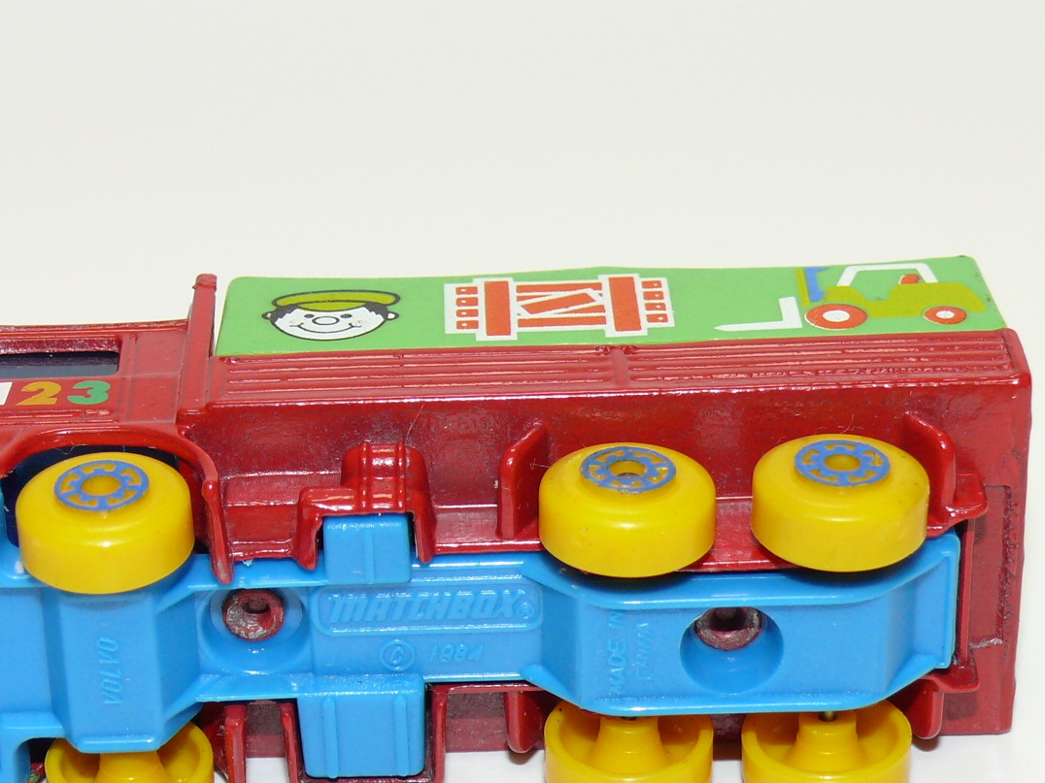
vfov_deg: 13.5
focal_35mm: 110
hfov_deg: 17.9
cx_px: 464
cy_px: 438
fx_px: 3321
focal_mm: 11.2
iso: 100
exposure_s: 1/30
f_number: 4
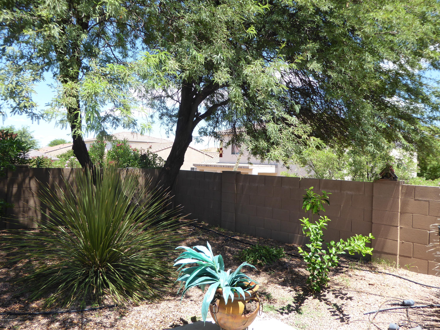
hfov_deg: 61.7
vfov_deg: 48.2
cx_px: 220
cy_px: 165
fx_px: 369
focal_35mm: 29
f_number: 3.5
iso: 125
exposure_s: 1/320
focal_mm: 5
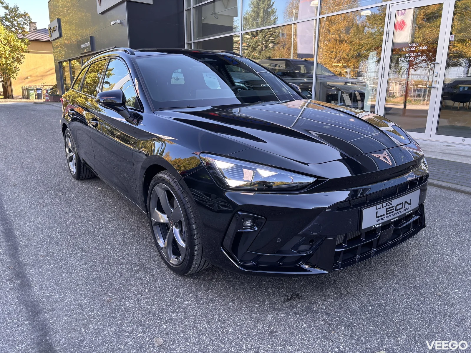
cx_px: 236
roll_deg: -0.2
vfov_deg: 53.1
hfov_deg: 67.3
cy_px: 176
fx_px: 354
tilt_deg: -14.3
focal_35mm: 26
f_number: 1.6
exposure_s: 1/121
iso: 40
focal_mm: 5.96
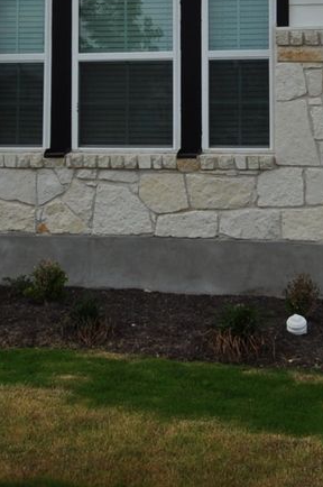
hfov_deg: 21.0
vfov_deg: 30.3
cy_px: 61
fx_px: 864
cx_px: 231
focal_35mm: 64
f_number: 11
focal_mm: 12
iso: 200
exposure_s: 1/500
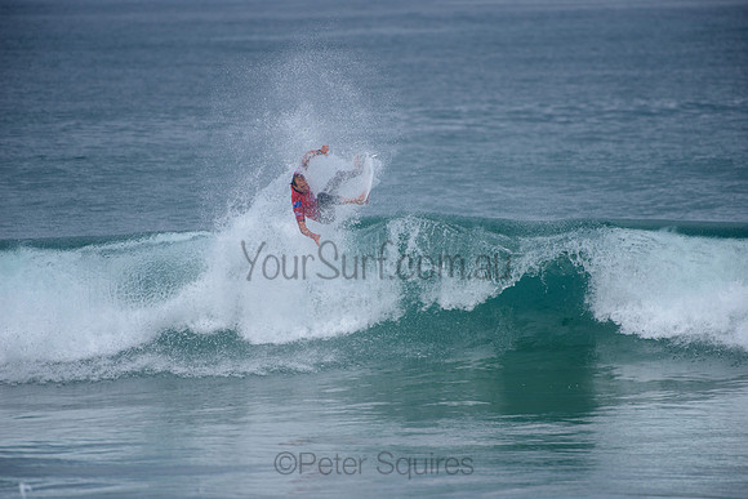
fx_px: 10391
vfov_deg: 2.8
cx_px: 374
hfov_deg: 4.1
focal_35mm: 500
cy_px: 250
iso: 250
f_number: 5.6
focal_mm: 500
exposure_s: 1/2000
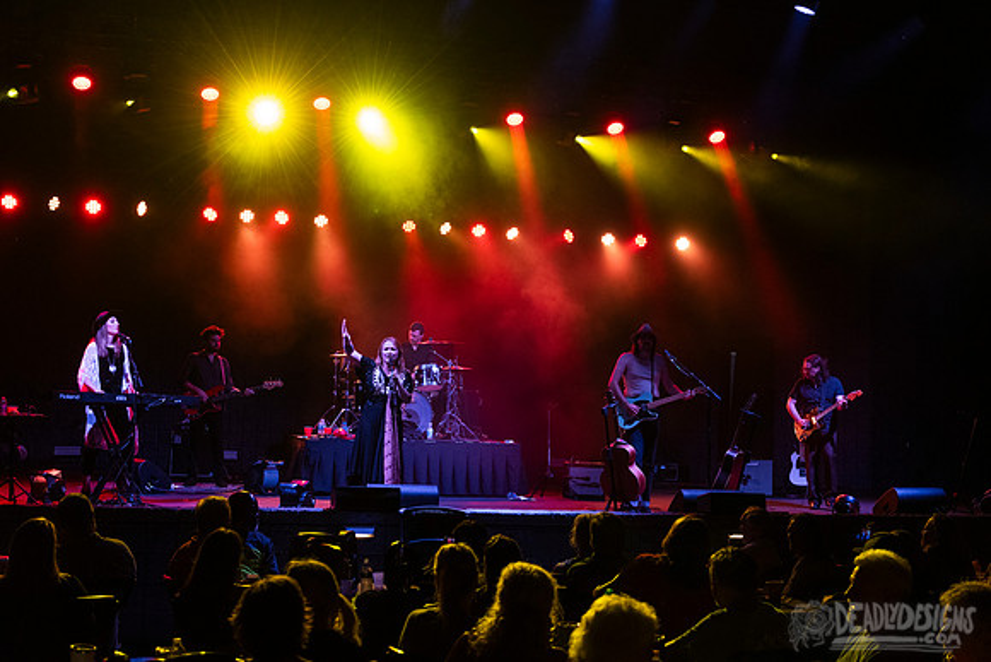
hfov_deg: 39.6
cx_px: 496
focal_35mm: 50
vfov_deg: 27.0
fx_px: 1377
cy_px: 331
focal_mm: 50
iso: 2500
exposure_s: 1/400
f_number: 3.5
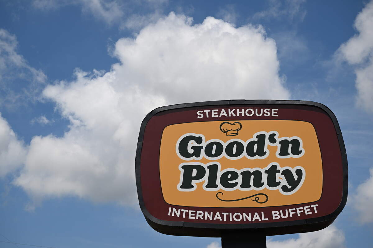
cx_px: 186
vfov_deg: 23.8
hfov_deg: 35.1
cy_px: 124
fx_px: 591
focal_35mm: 57
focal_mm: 57
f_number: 6.3
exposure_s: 1/1000
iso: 100
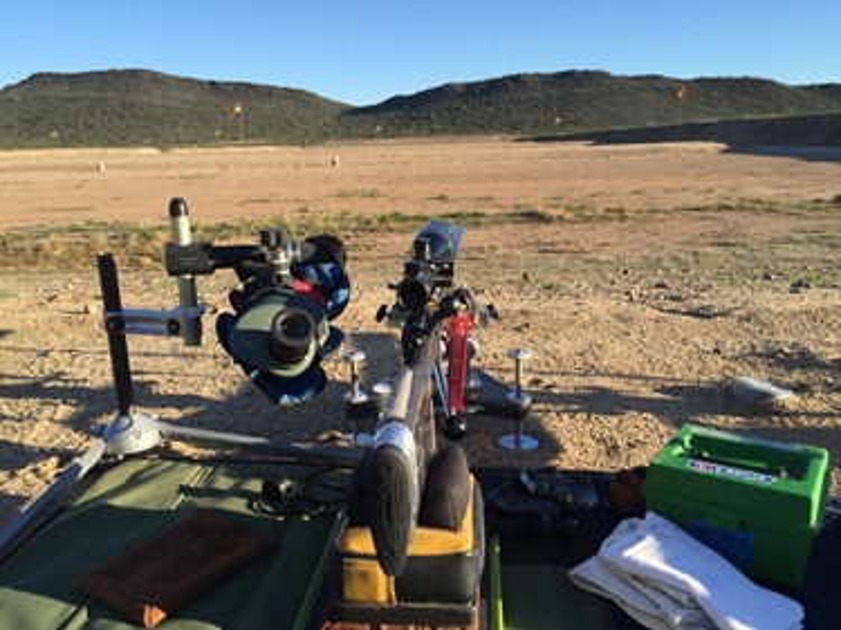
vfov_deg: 48.2
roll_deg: +3.1
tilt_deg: -13.1
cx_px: 420
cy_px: 315
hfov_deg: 61.7
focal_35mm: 29
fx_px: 704
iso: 32
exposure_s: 1/1068
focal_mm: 4.15
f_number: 2.2
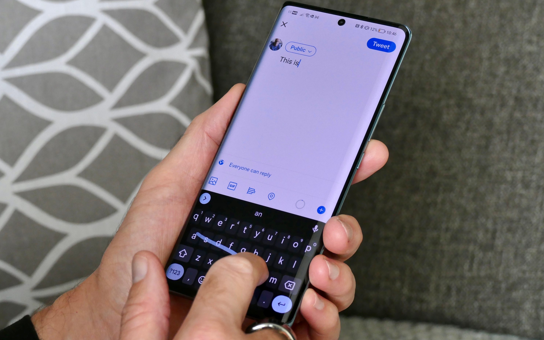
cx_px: 272
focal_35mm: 113
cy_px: 160
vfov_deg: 11.6
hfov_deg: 18.4
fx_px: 1675
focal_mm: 39.97
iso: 640
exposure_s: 1/80
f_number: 5
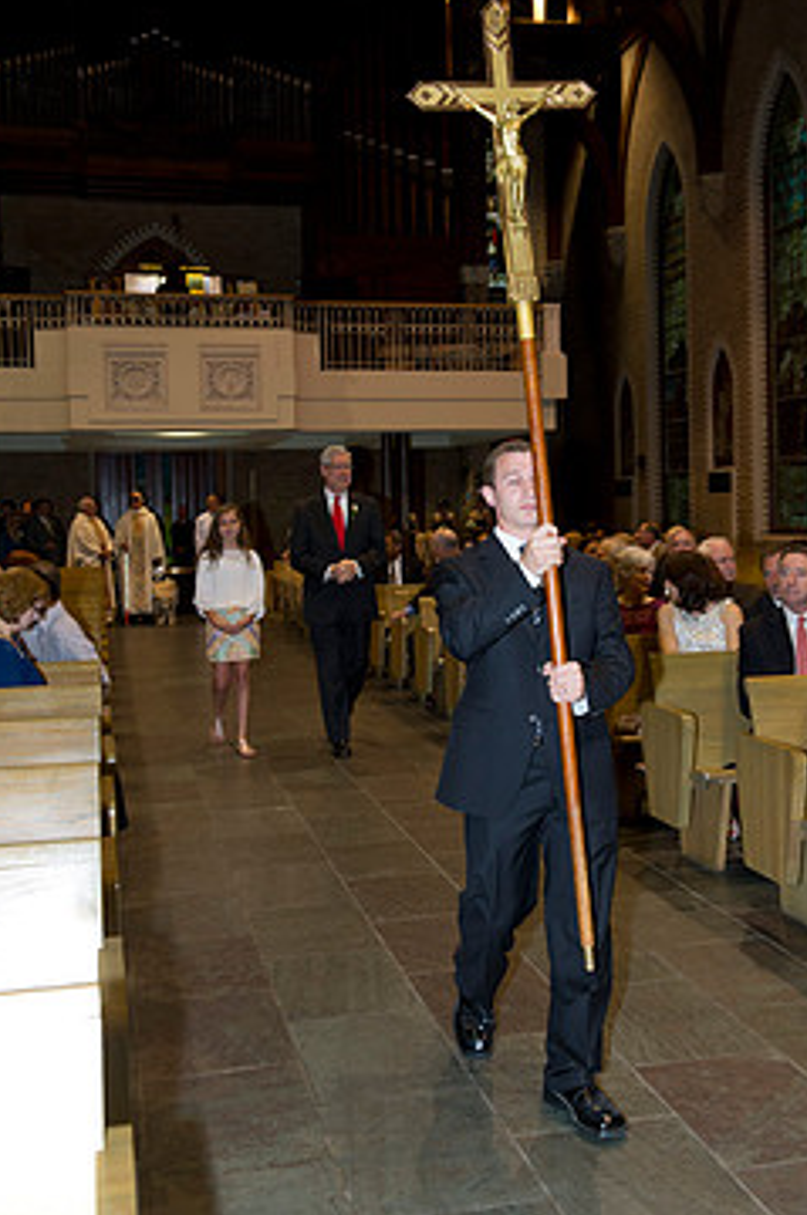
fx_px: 1517
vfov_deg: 43.6
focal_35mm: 45
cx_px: 485
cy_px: 550
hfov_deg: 29.7
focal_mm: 36
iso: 1250
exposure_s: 1/60
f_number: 5
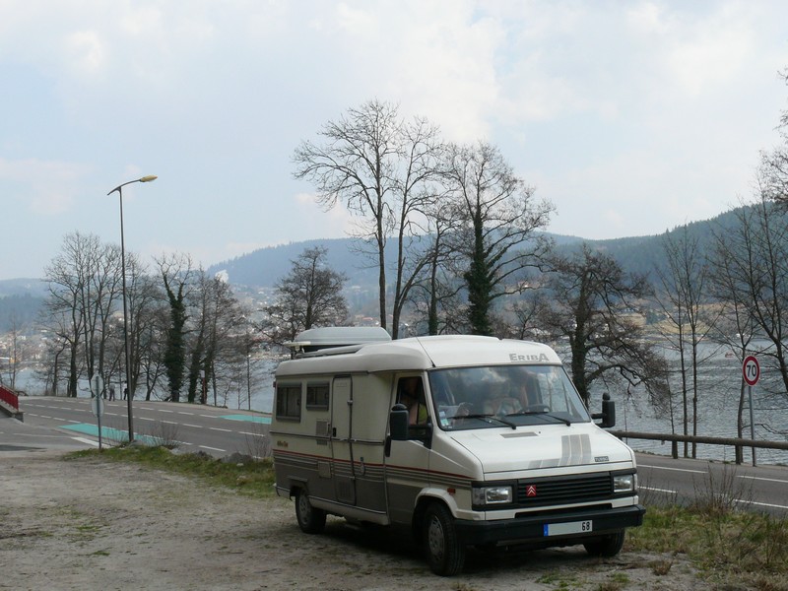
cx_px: 394
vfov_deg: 29.7
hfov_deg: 38.9
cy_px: 296
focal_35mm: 49
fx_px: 1115
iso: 200
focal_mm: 9.4
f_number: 8
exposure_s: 1/400
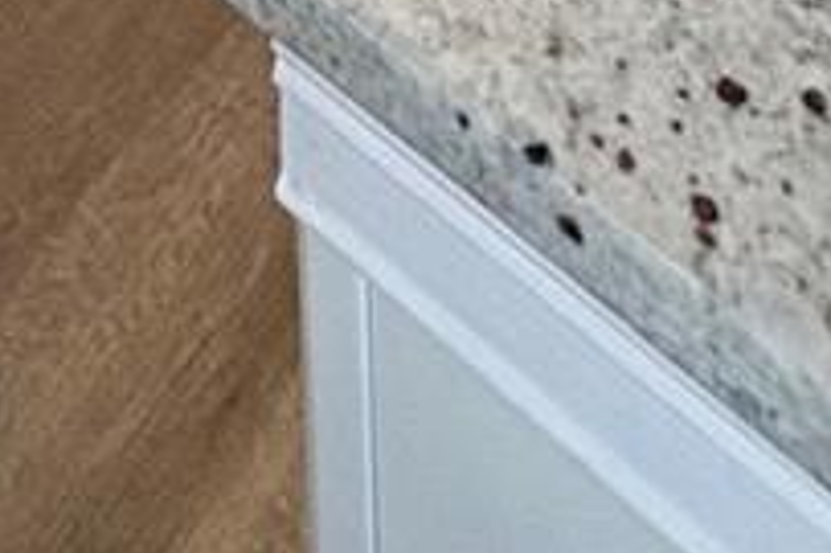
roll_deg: +4.1
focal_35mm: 86
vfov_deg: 8.9
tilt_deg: -14.5
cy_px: -1503
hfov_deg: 22.7
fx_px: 1984
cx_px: 0
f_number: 2.2
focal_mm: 2.22
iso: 200
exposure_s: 1/120
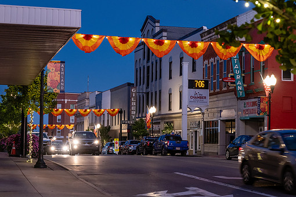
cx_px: 159
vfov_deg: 16.5
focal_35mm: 83
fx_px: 682
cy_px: 99
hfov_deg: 24.5
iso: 2000
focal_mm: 73
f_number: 7.1
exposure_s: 1/30
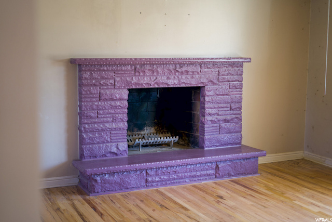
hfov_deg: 39.6
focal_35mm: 50
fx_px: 461
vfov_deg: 27.0
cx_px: 166
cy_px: 111
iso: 100
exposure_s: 1/50
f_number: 1.8
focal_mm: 50
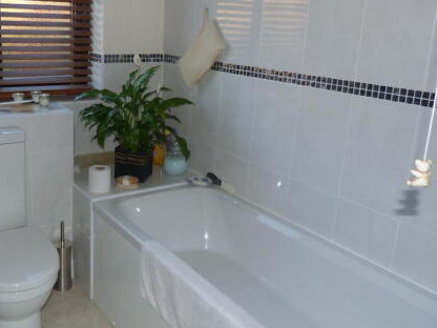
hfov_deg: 51.6
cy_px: 135
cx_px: 144
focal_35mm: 35
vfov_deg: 40.6
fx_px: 442
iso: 125
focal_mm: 4.5
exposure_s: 1/60
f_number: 2.8
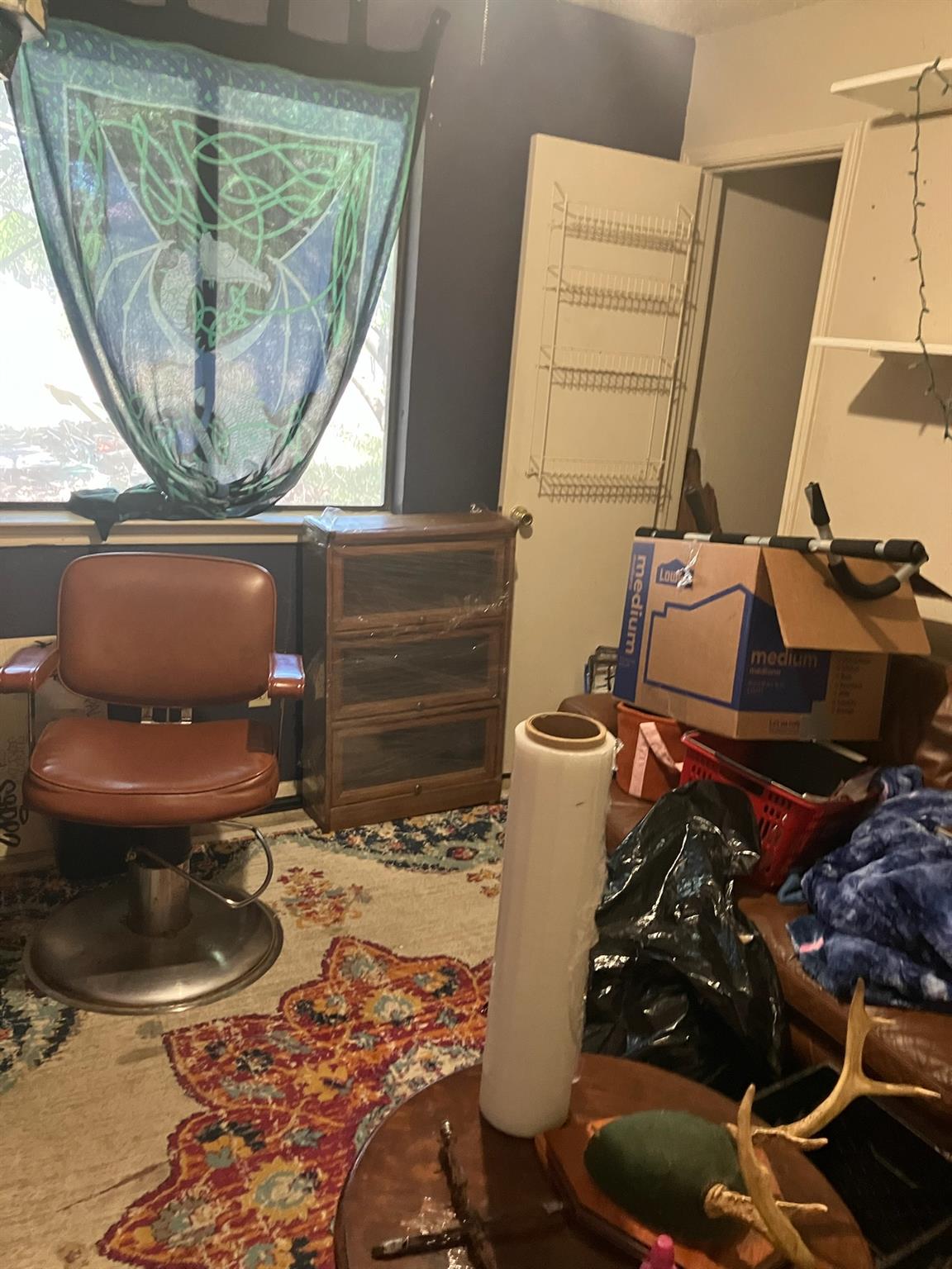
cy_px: 634
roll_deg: -5.9
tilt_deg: -15.3
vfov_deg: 63.4
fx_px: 1027
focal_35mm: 28
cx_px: 476
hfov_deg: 49.7
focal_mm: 3.99
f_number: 1.8
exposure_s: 1/30
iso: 400
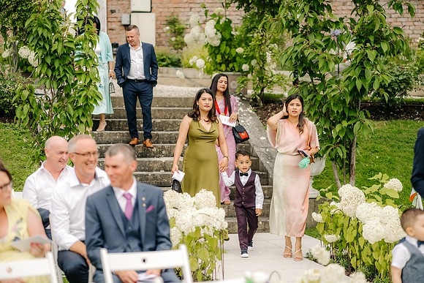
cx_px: 212
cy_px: 142
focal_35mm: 85
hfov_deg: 23.9
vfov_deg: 16.1
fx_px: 1001
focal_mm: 85
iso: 100
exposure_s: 1/1250
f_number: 2
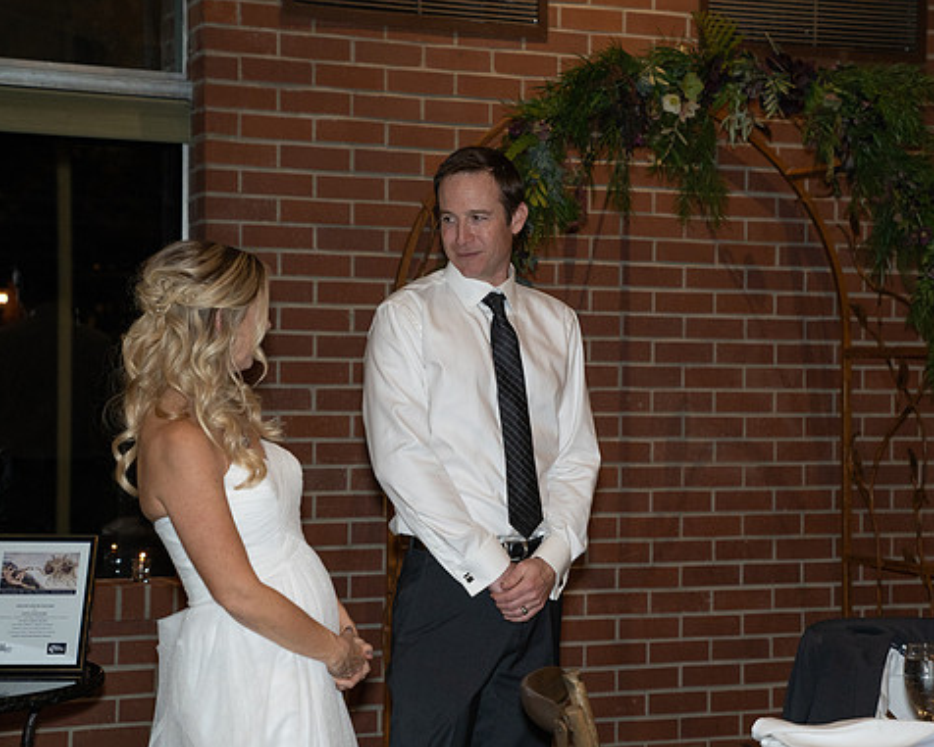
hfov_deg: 23.8
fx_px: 2212
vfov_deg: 19.2
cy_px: 374
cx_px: 563
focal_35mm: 80
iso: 2500
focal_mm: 70
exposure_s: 1/125
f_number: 3.5
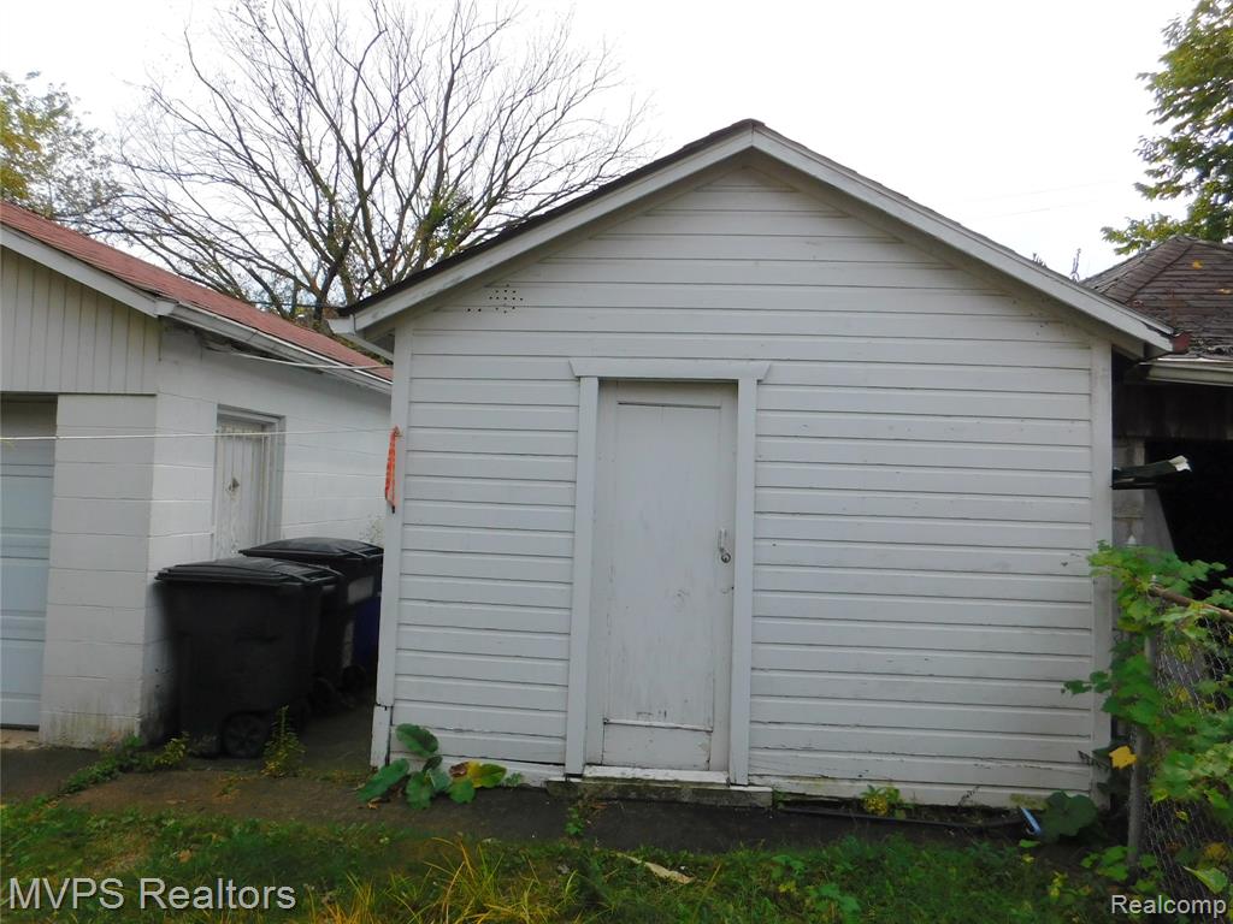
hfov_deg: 73.9
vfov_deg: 58.9
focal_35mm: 23
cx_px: 616
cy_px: 462
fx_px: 819
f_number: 3
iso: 125
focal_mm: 4
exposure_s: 1/1250
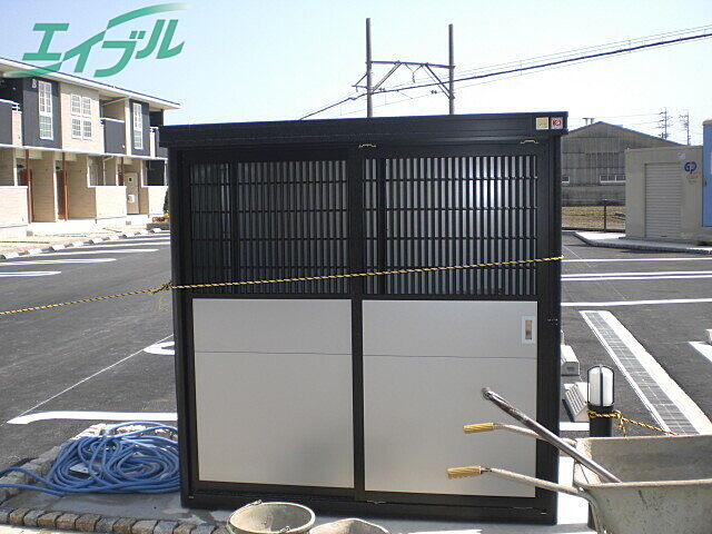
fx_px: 782
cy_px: 267
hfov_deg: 49.0
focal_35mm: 38
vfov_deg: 37.7
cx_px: 356
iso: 50
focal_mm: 6.3
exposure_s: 1/400
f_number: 3.1
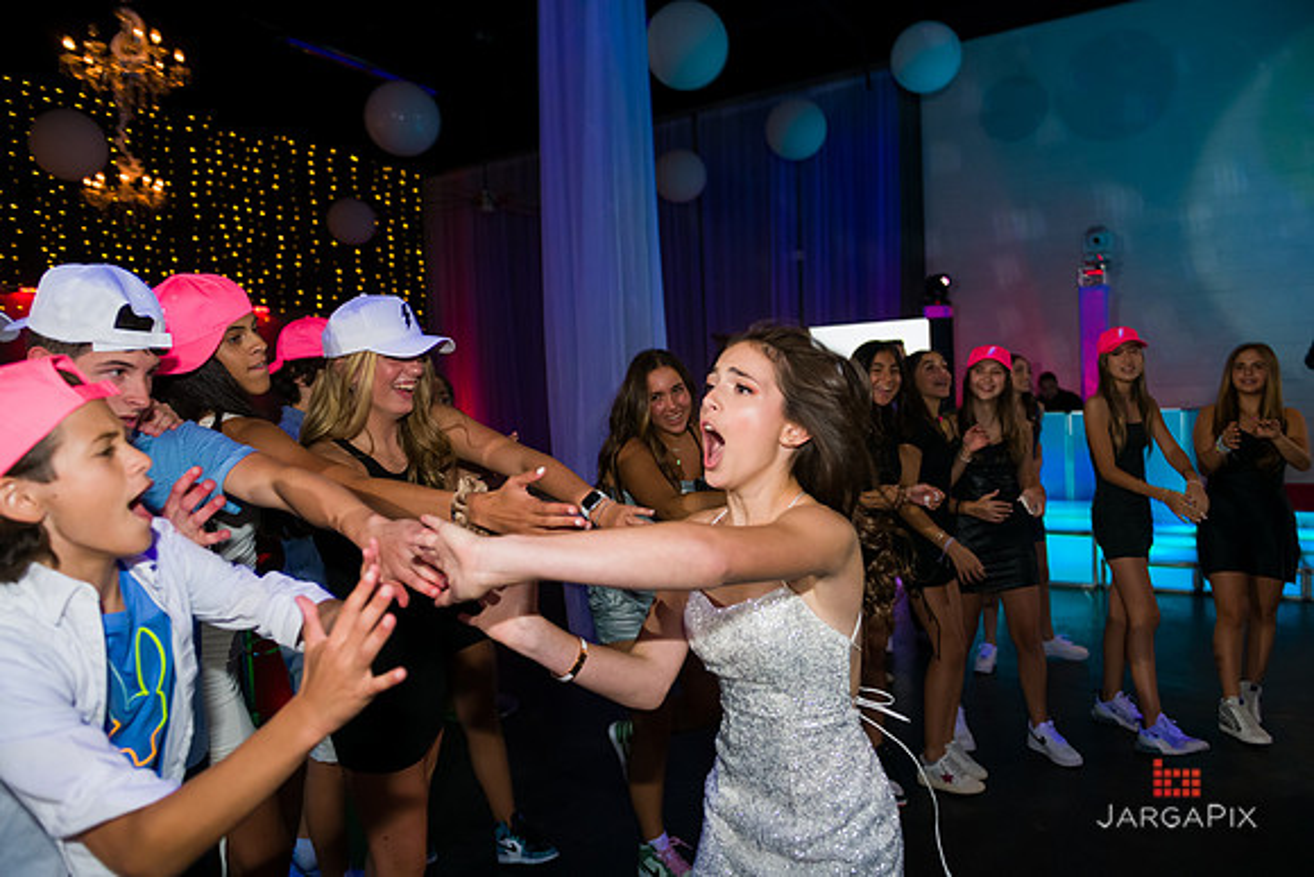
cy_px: 438
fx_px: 876
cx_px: 657
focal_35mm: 24
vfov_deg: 53.2
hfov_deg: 73.7
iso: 1600
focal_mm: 24
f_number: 3.2
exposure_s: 1/125
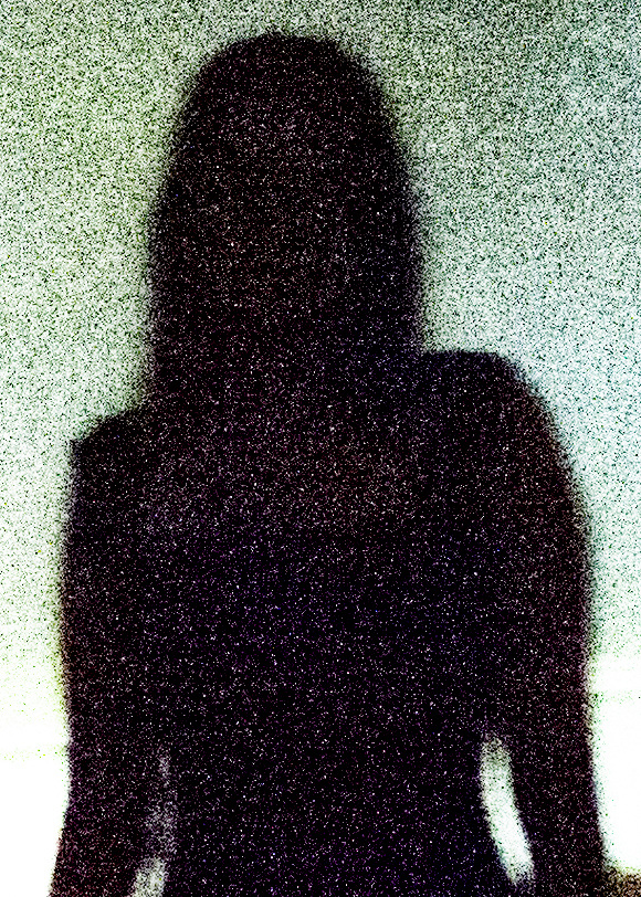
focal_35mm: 195
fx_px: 4972
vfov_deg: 10.3
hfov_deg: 7.4
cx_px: 114
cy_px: 179
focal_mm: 18
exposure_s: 1/15
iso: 2500
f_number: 3.5
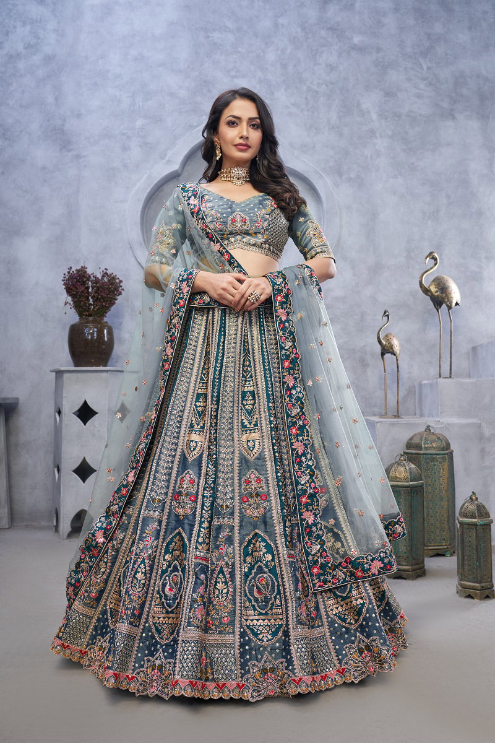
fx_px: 619
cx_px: 248
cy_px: 372
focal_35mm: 30
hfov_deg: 43.6
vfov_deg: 61.9
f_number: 5
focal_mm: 30
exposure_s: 1/160
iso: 640
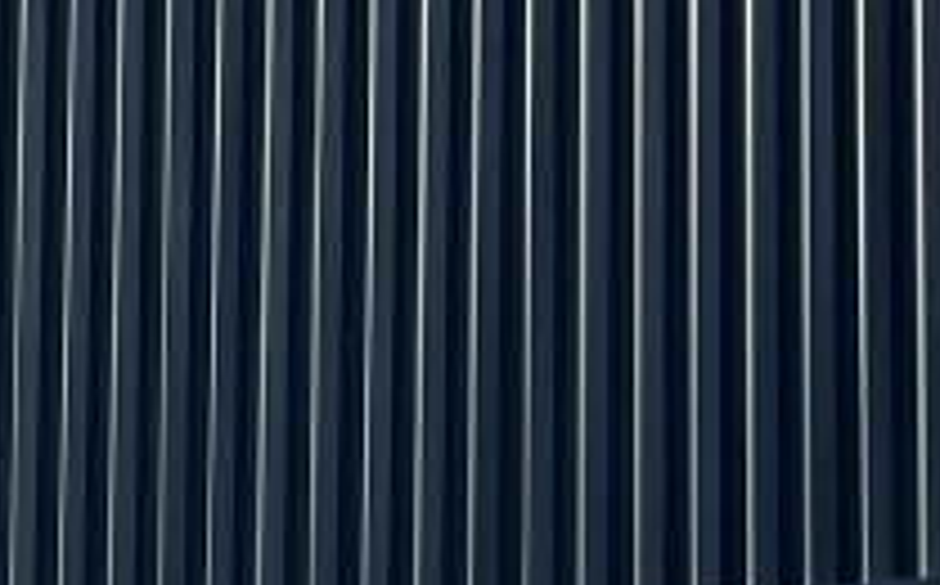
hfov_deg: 11.9
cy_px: 1431
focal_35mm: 169
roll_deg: -2.4
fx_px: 4324
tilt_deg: +9.5
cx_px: -450
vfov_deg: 7.2
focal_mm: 4.2
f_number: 1.6
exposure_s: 1/2747
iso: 32
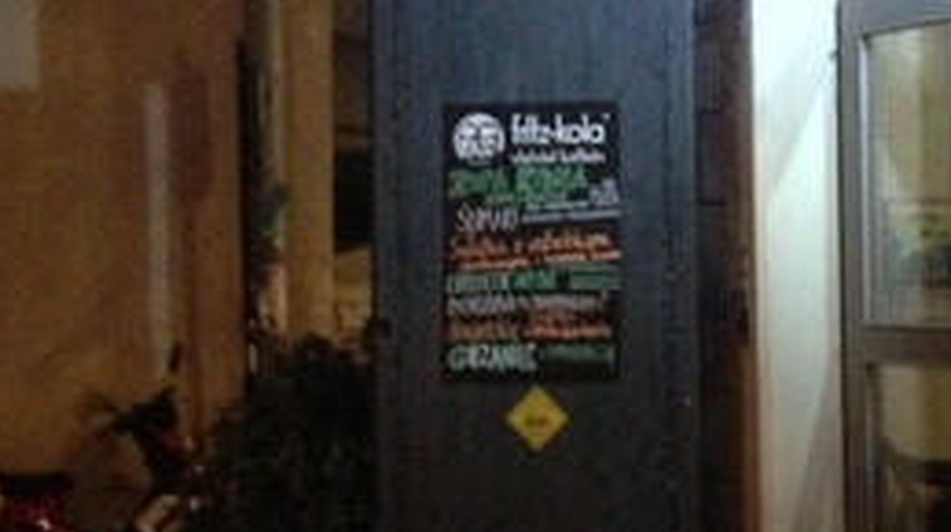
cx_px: 867
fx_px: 2242
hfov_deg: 23.3
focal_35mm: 89
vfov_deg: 13.5
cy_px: 202
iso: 800
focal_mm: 4.12
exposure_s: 1/15
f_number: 2.4
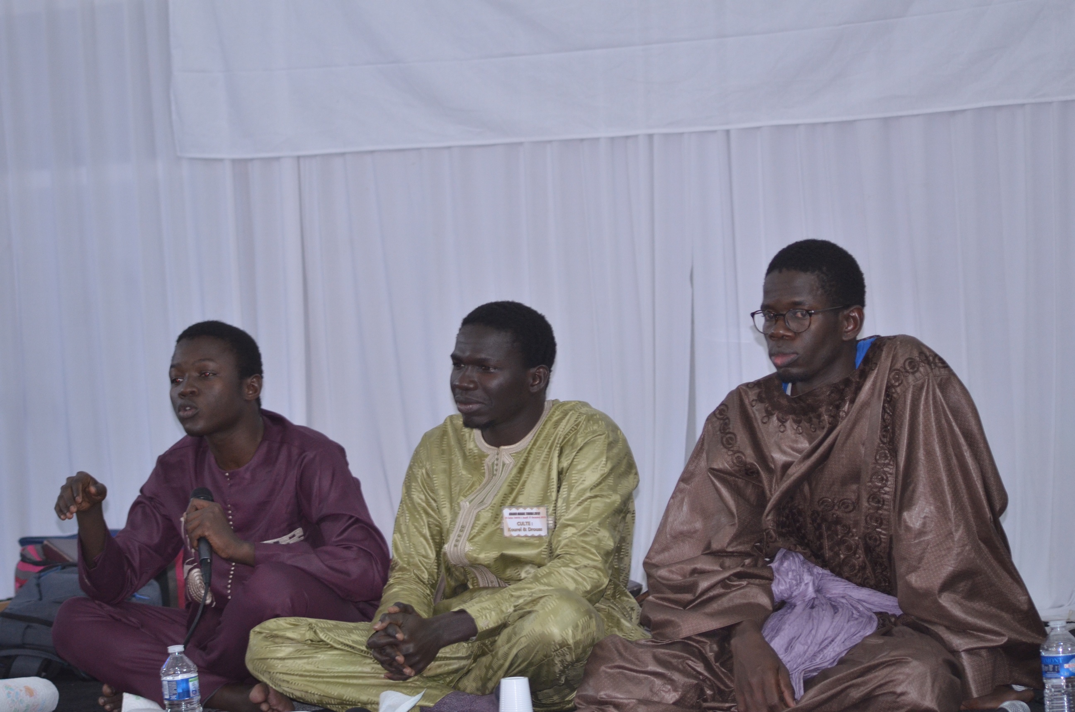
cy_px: 356
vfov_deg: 11.7
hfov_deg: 17.5
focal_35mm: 117
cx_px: 538
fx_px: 3487
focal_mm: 78
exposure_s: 1/60
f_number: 4
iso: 800
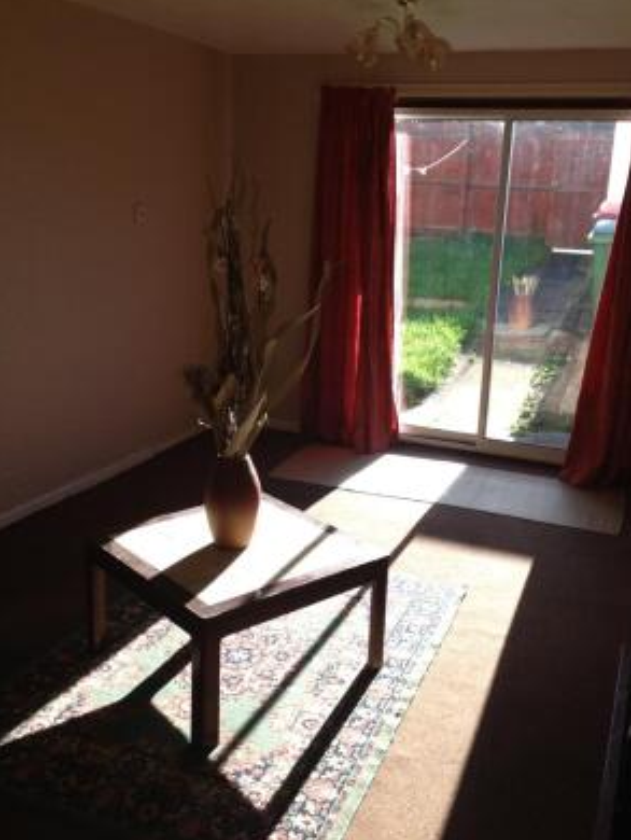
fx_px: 898
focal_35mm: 37
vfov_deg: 50.1
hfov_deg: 38.7
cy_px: 387
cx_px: 347
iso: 64
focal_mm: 4.13
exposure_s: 1/313
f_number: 2.4
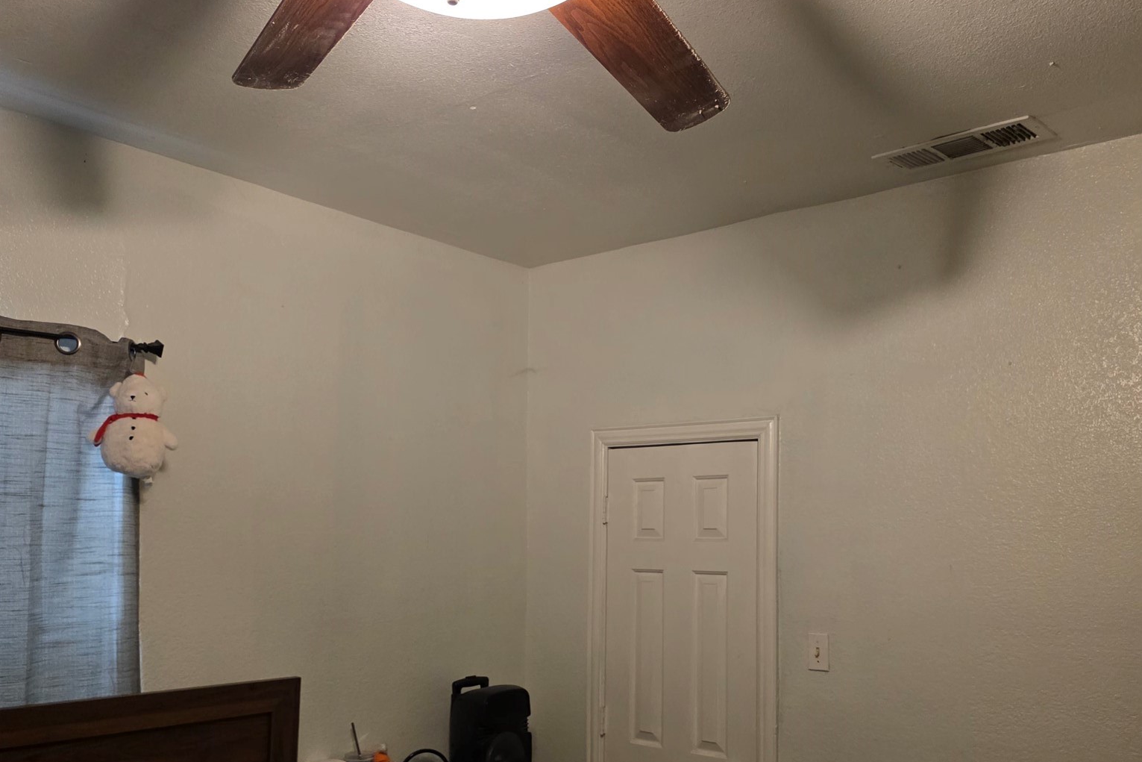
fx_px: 1015
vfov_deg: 40.6
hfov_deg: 58.7
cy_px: 510
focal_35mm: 32
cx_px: 572
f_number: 1.7
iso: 500
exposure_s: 1/120
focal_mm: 6.25
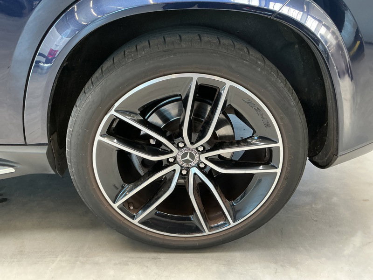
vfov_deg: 48.2
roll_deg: -3.3
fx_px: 312
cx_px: 186
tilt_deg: -29.9
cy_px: 140
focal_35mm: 29
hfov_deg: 61.7
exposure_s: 1/60
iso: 64
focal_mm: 3
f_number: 1.8
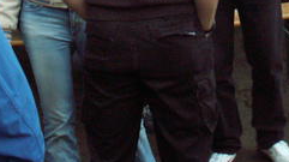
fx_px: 842
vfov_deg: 10.4
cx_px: 236
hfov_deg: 19.3
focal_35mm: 110
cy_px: -113
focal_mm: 6.25
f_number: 2.8
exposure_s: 1/40
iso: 125
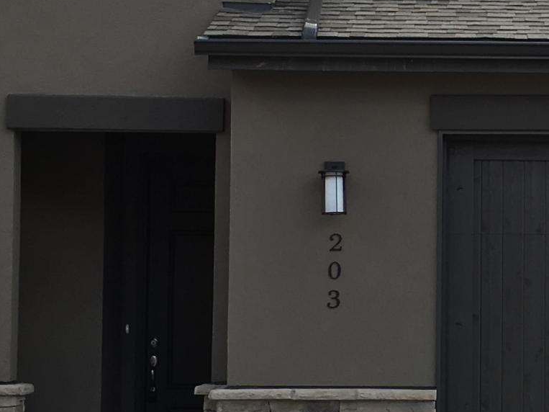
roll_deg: -1.3
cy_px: 235
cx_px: 503
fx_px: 1808
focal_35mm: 114
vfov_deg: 13.0
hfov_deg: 17.0
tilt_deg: +5.0
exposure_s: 1/569
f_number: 2.2
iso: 25
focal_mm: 4.15
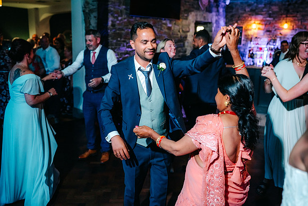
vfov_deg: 37.9
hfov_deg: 54.4
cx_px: 154
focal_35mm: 35
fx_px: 300
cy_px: 103
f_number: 2.2
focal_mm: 35
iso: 400
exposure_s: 1/200
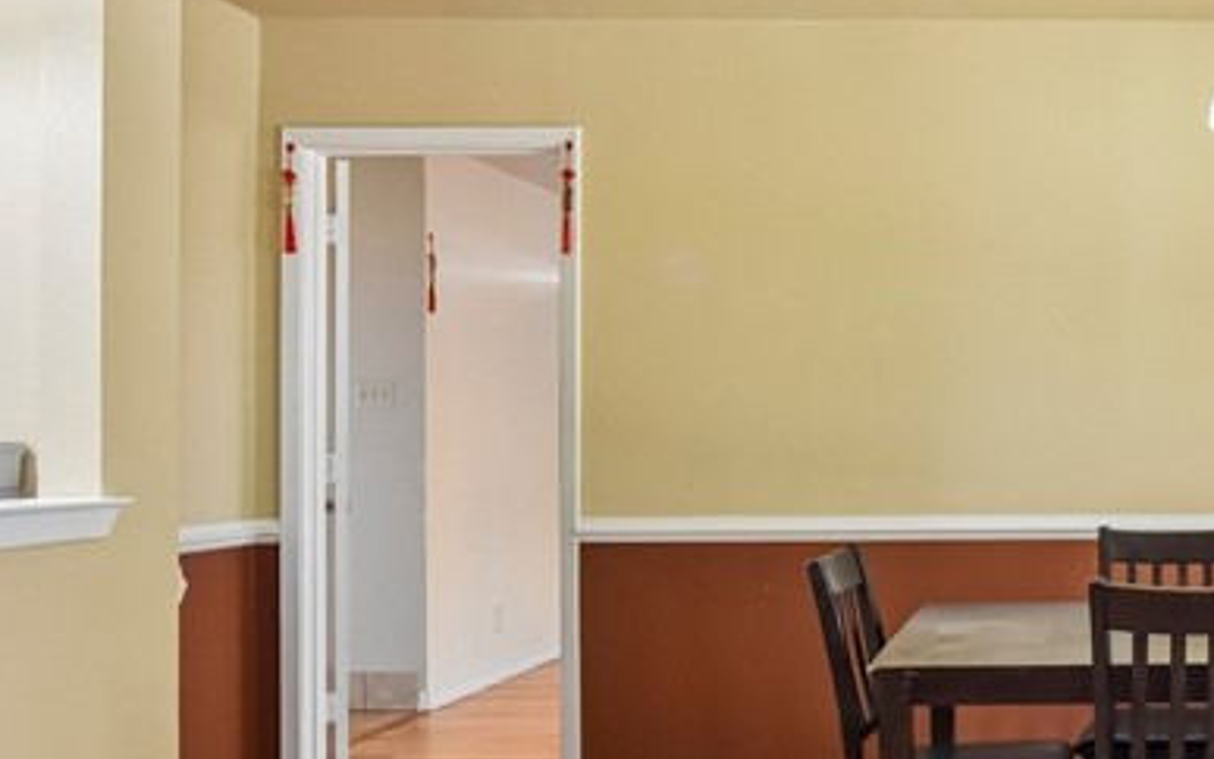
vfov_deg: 32.0
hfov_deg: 44.4
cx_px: 1117
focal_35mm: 40
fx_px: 1324
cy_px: 412
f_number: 8
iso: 640
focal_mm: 14
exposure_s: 1/15
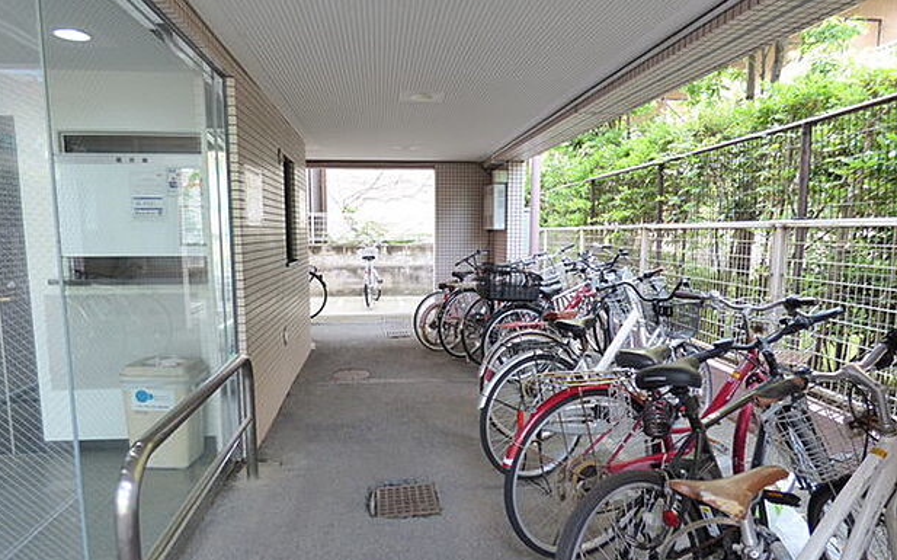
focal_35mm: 22
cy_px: 303
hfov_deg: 79.7
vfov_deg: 54.9
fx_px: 538
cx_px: 433
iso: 400
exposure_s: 1/100
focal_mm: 3.58
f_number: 2.8
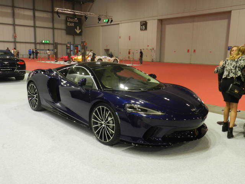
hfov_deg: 56.8
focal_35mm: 32
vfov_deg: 44.2
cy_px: 92
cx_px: 122
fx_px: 226
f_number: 3.7
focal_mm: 5.6
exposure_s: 1/30
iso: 360
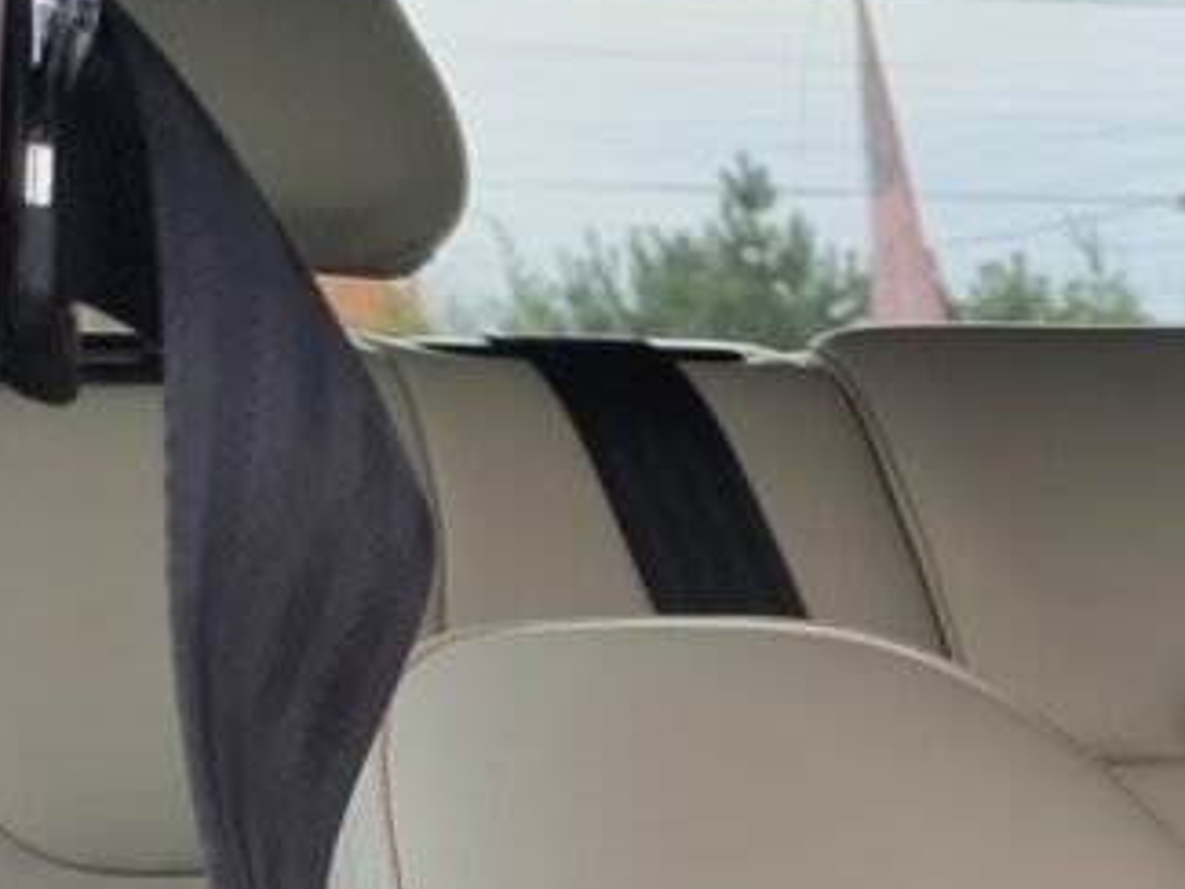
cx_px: 2848
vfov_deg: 11.2
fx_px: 4041
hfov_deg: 12.8
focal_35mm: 118
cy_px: 1840
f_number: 1.8
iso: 50
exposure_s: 1/100
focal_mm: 6.7
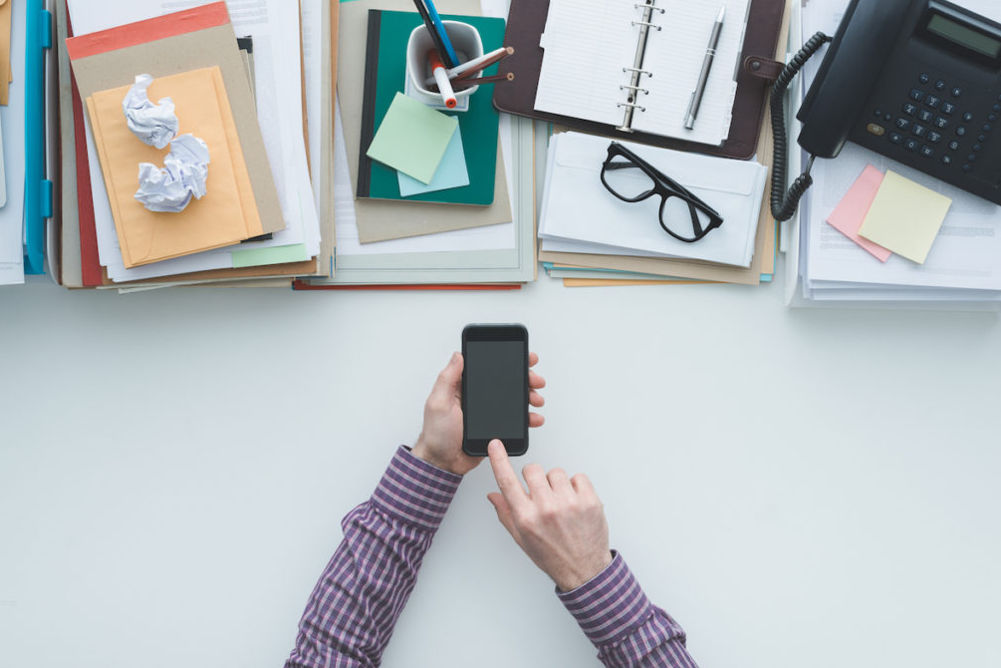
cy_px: 332
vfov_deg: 26.5
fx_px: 1418
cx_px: 492
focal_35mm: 51
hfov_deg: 38.9
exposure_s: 1/125
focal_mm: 50
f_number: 8
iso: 100
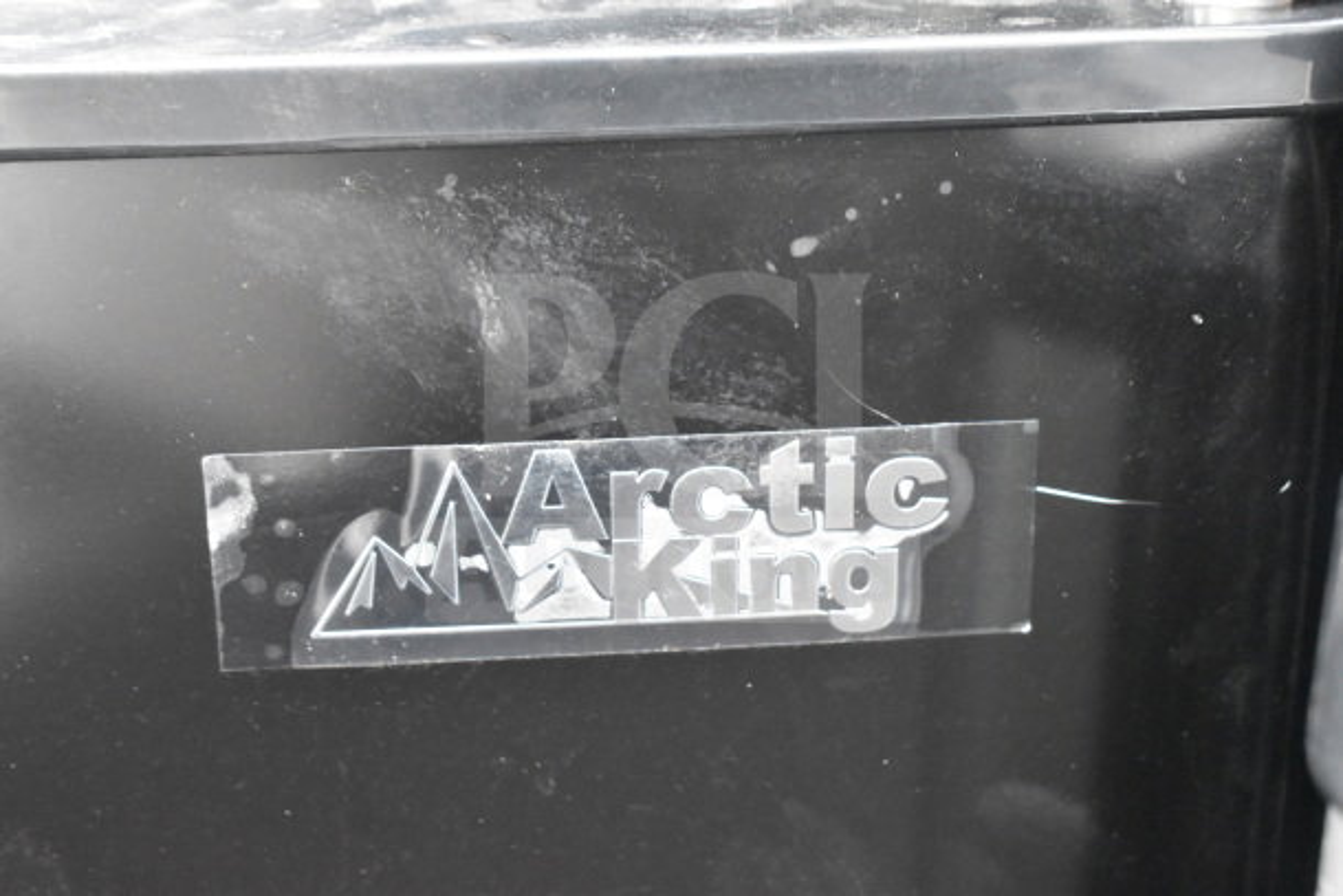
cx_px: 672
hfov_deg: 31.9
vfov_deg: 21.6
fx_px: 2351
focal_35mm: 63
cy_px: 448
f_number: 7.1
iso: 6400
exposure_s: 1/200
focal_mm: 42
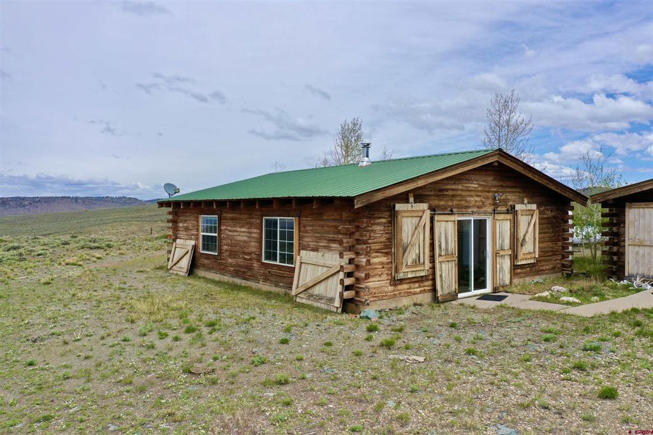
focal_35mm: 28
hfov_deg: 65.5
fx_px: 508
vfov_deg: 46.4
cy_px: 218
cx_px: 326
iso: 100
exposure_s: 1/200
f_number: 5
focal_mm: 10.26
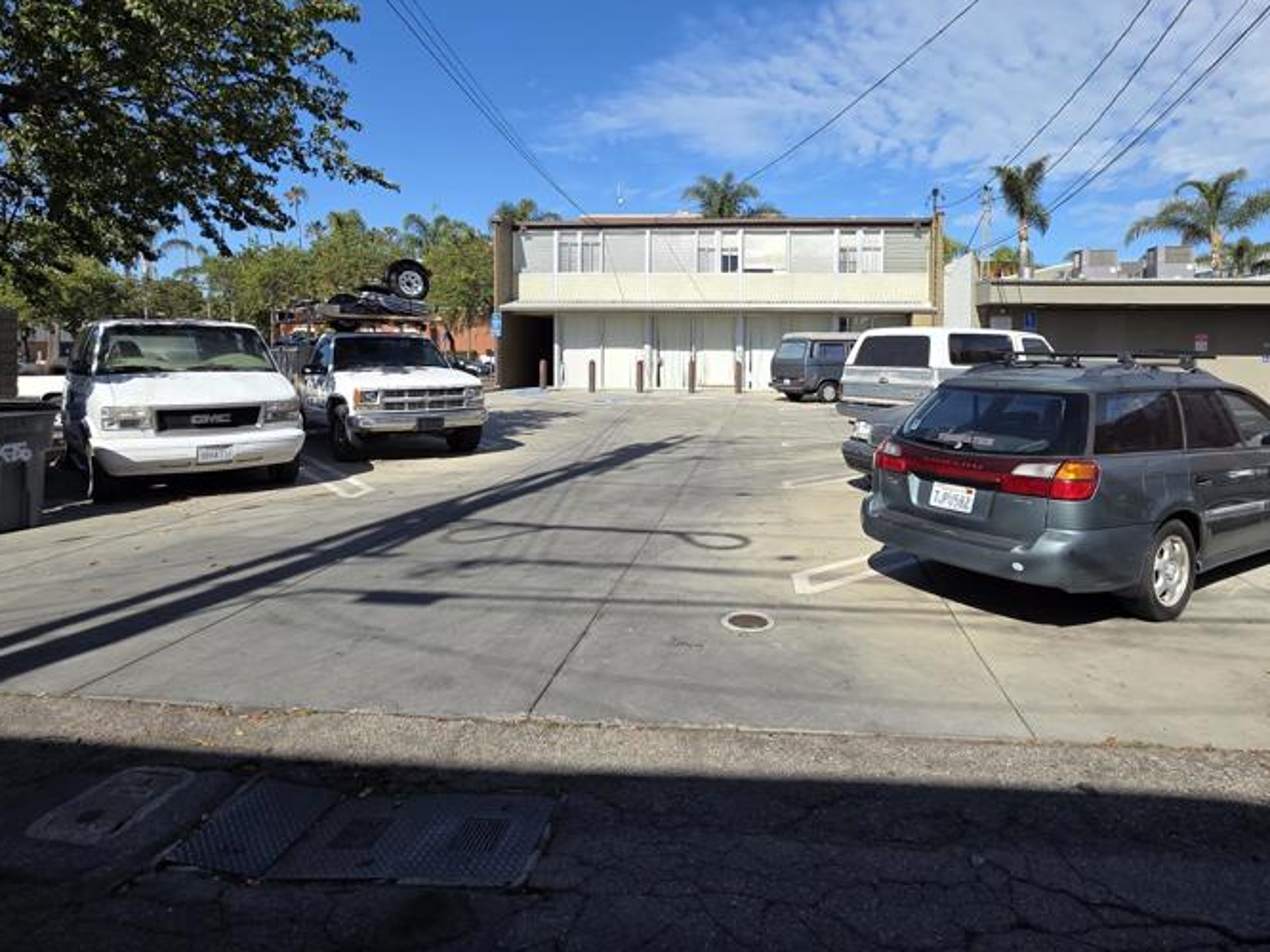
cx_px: 721
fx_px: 734
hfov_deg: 81.3
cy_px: 380
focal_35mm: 20
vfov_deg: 65.3
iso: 40
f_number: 1.9
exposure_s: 1/2071
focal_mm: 2.2
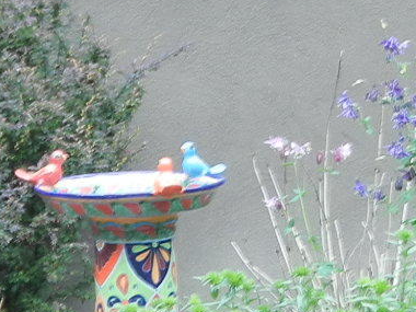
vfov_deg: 7.1
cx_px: 102
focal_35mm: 210
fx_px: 2524
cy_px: 115
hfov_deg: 9.4
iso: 160
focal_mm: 7.1
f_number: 3.7
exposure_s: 1/53.3
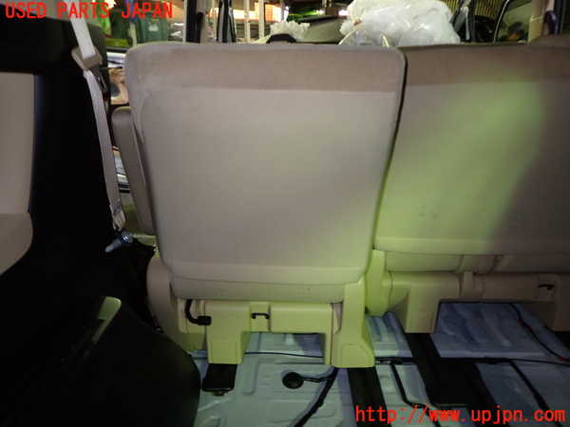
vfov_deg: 54.9
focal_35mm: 25
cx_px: 285
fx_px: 412
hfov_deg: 69.4
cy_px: 214
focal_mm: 4.5
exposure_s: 1/30
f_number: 2
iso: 200
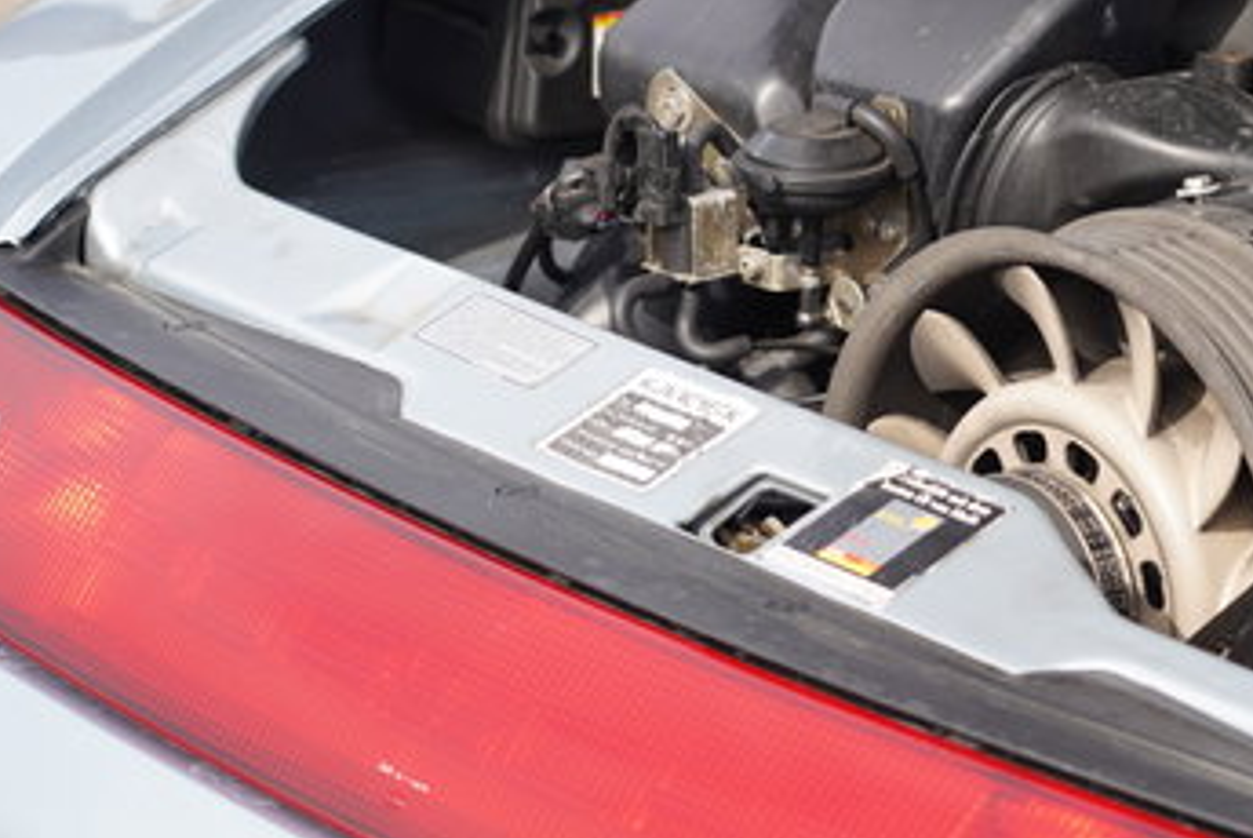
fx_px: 6061
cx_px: 1262
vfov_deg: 7.9
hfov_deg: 11.7
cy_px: 168
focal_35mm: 174
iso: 100
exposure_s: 1/320
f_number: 4
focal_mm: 78
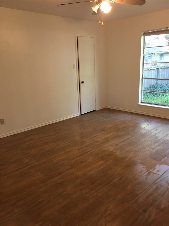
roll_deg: +3.1
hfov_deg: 48.2
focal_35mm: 29
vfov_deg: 61.7
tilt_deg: -15.6
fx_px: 189
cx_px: 84
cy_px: 113
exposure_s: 1/30
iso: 125
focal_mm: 4.15
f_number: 2.2
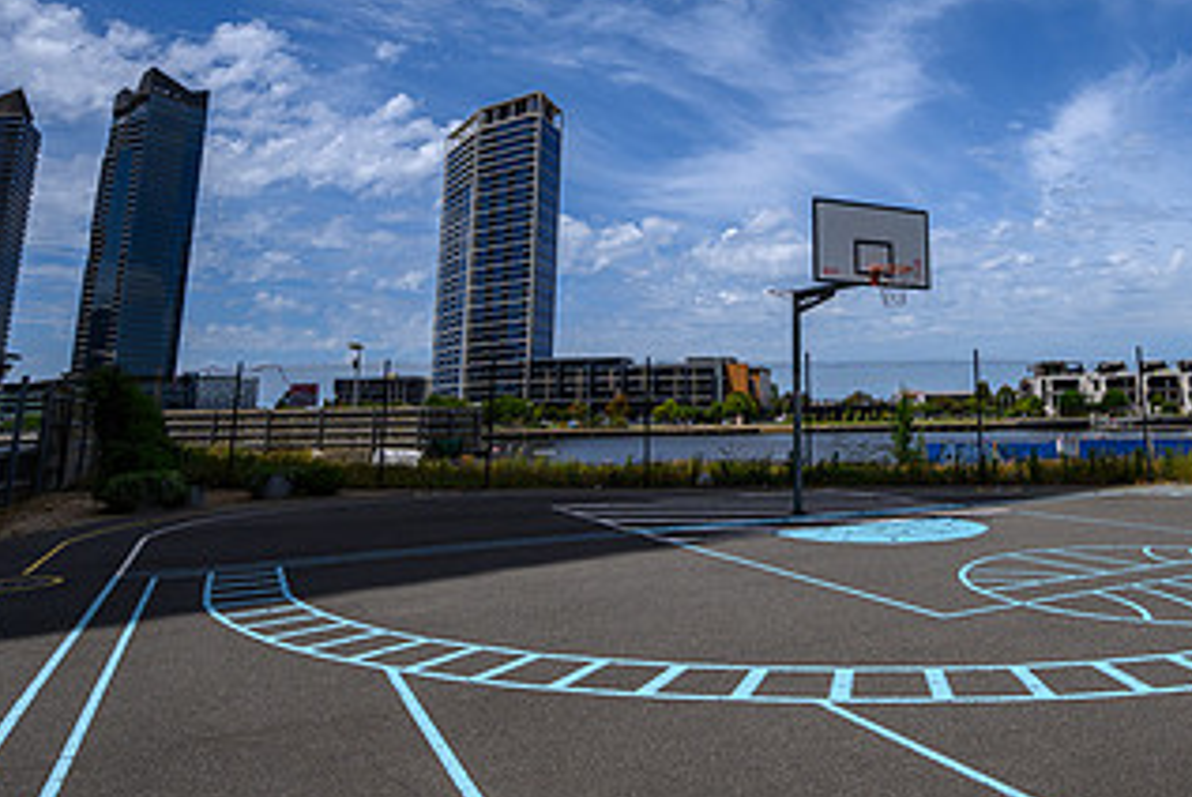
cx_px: 819
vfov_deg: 45.2
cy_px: 221
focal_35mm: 28
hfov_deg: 63.3
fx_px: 928
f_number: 5.6
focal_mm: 14
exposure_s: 1/1600
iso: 100
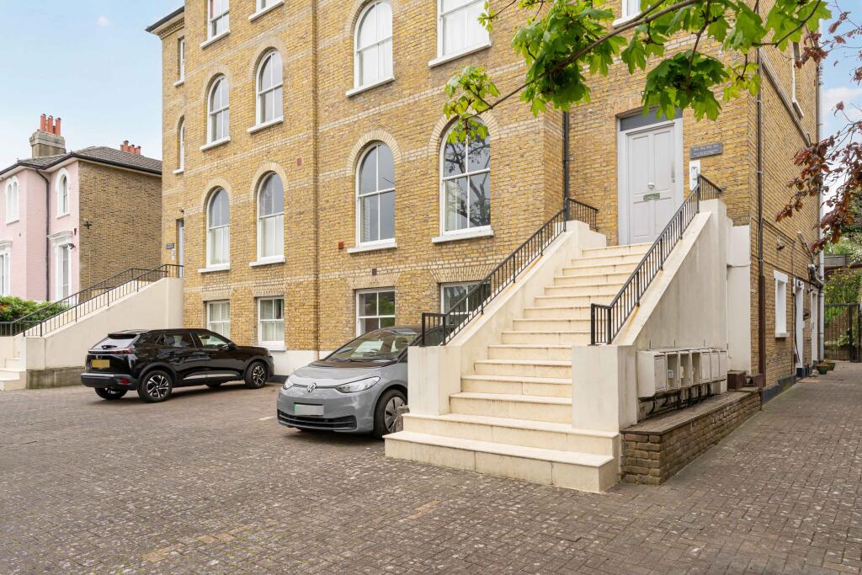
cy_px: 288
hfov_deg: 81.2
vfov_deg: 59.5
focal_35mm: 21
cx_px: 431
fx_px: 503
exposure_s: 1/320
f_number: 8
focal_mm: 21
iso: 320
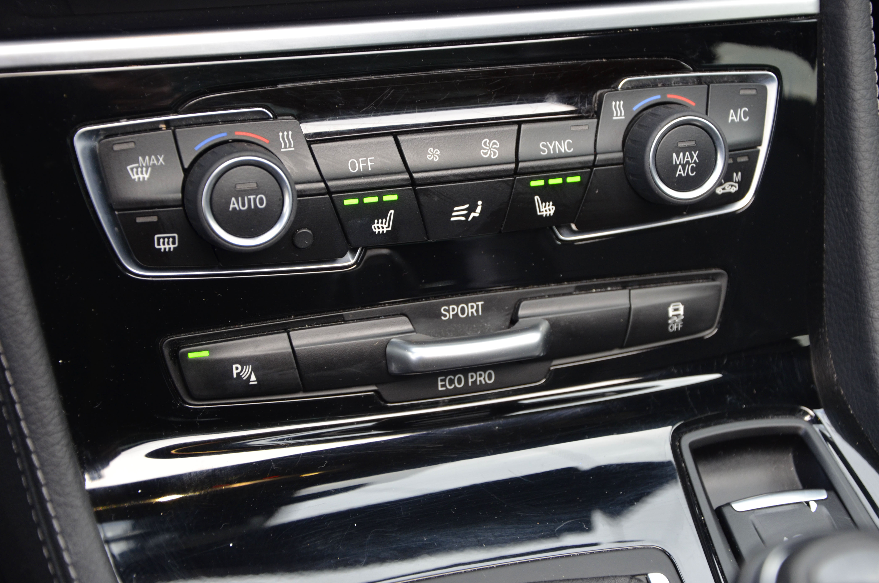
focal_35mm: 72
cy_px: 292
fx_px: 1754
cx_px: 440
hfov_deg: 28.1
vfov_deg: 18.8
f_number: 4.8
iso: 720
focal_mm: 48
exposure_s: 1/60
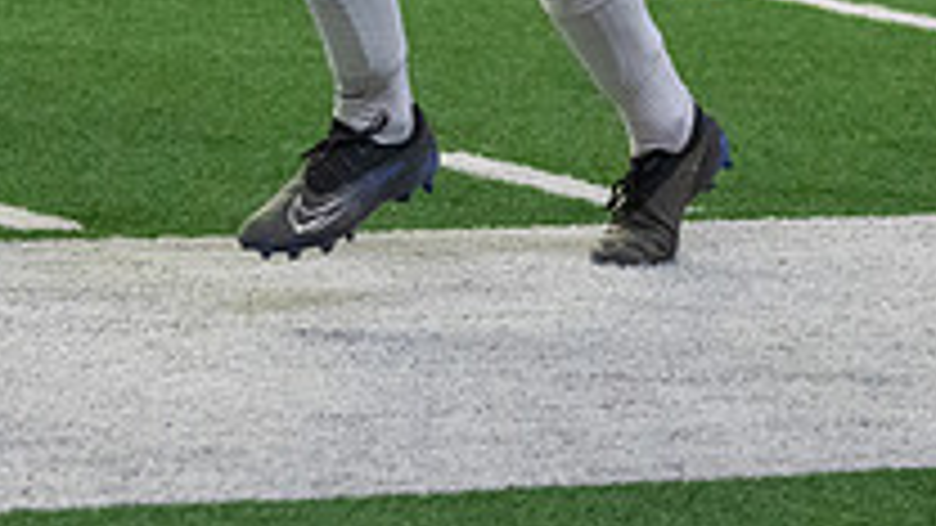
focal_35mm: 328
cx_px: 375
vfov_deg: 3.7
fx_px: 8141
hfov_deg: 6.6
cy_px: -372
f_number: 2.8
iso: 5000
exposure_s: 1/1250
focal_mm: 75
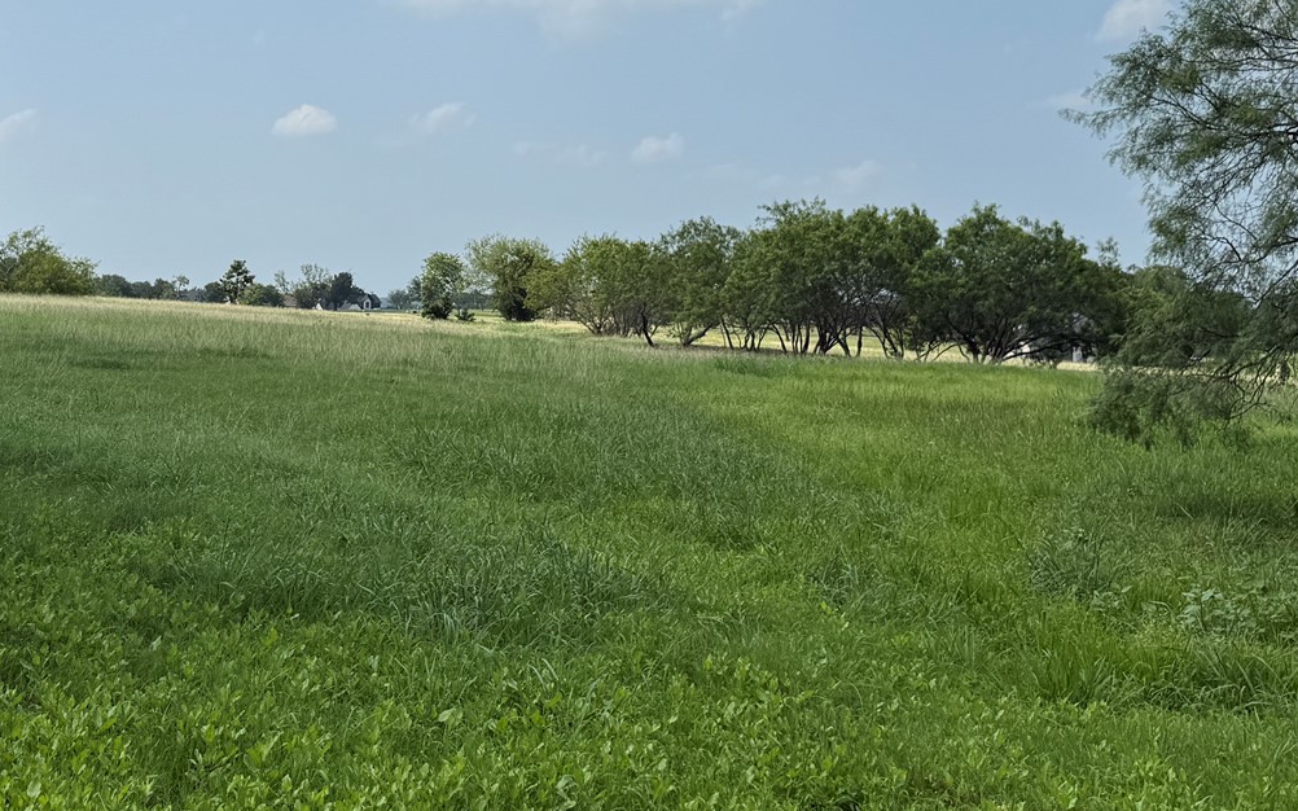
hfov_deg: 38.3
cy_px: 184
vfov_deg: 24.5
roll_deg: -0.5
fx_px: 1839
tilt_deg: +3.9
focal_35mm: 52
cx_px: 400
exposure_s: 1/7353
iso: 80
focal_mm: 6.76
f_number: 1.78
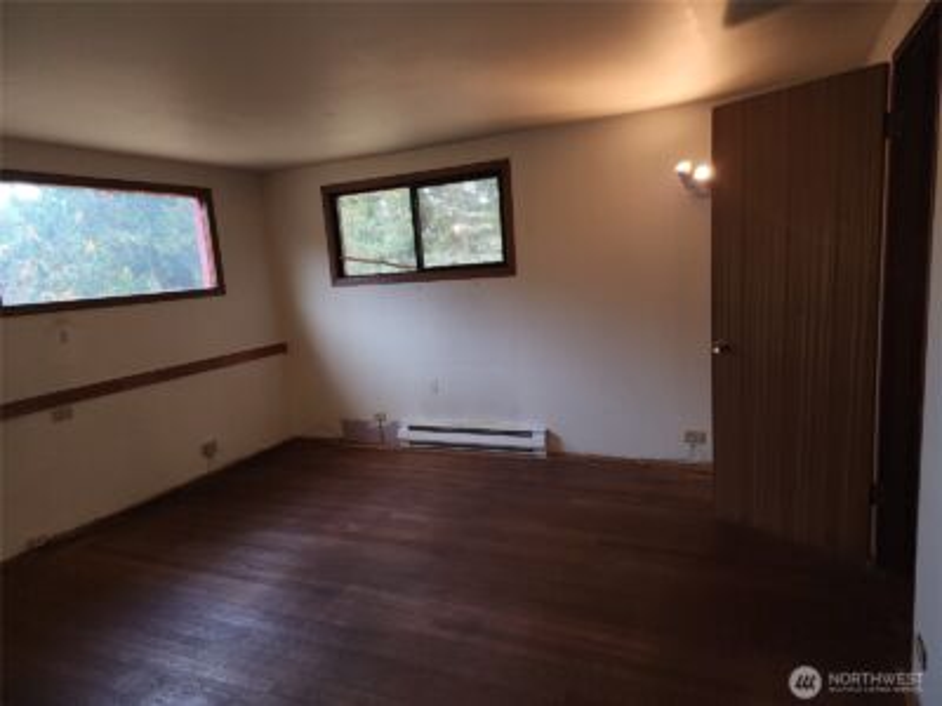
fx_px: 626
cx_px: 471
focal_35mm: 23
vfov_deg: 58.9
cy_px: 353
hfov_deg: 73.9
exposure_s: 1/24
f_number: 1.8
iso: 100
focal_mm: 6.4
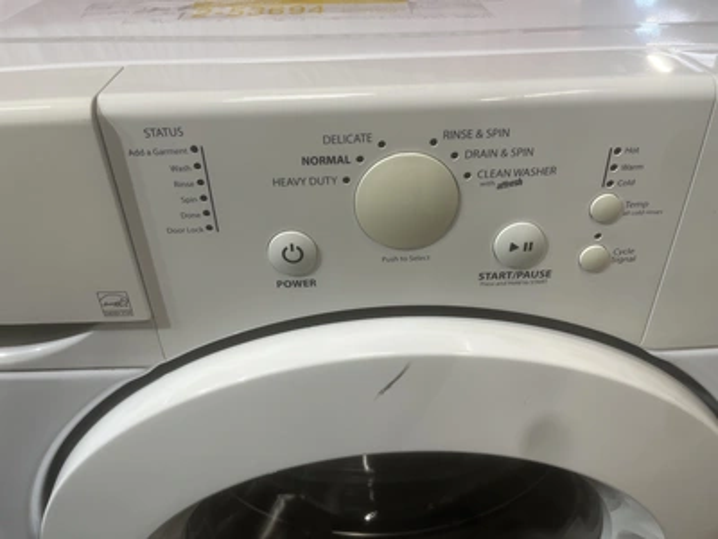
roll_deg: +1.7
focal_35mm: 26
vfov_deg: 53.1
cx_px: 359
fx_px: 539
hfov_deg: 67.3
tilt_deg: -36.5
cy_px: 270
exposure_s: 1/120
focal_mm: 5.1
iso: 100
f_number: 1.6
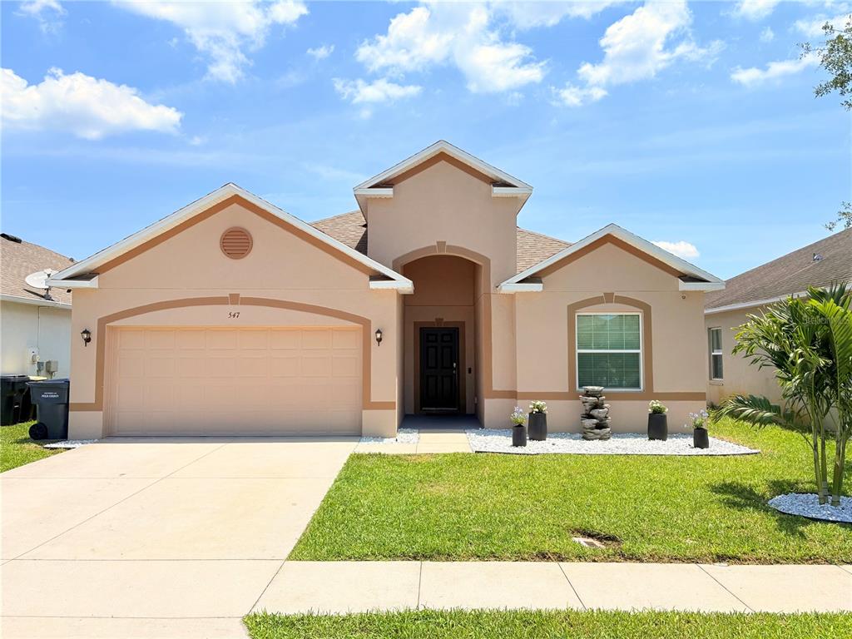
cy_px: 320
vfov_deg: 53.1
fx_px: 640
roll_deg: +0.7
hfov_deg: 67.3
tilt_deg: +4.4
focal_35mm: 26
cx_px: 426
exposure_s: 1/4950
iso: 50
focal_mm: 5.96
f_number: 1.6
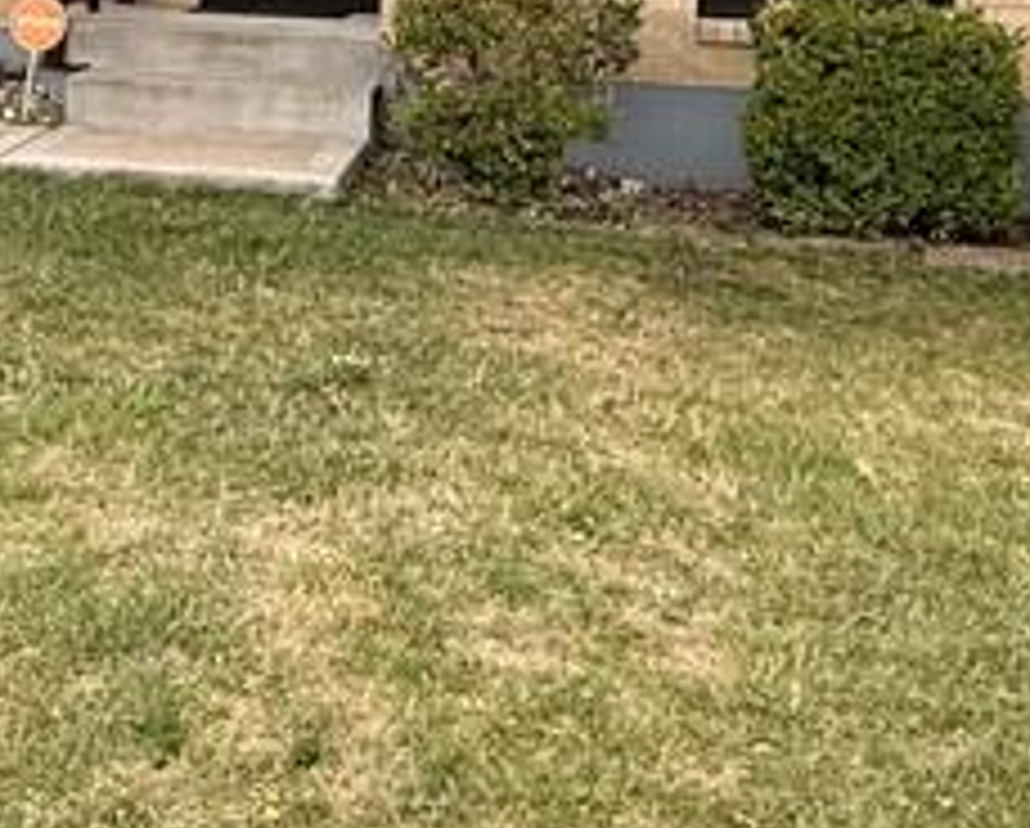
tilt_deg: +2.0
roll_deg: -1.9
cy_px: -166
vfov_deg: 23.0
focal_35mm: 61
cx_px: 279
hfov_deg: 30.5
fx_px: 1863
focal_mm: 2.22
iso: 64
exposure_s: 1/224
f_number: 2.2
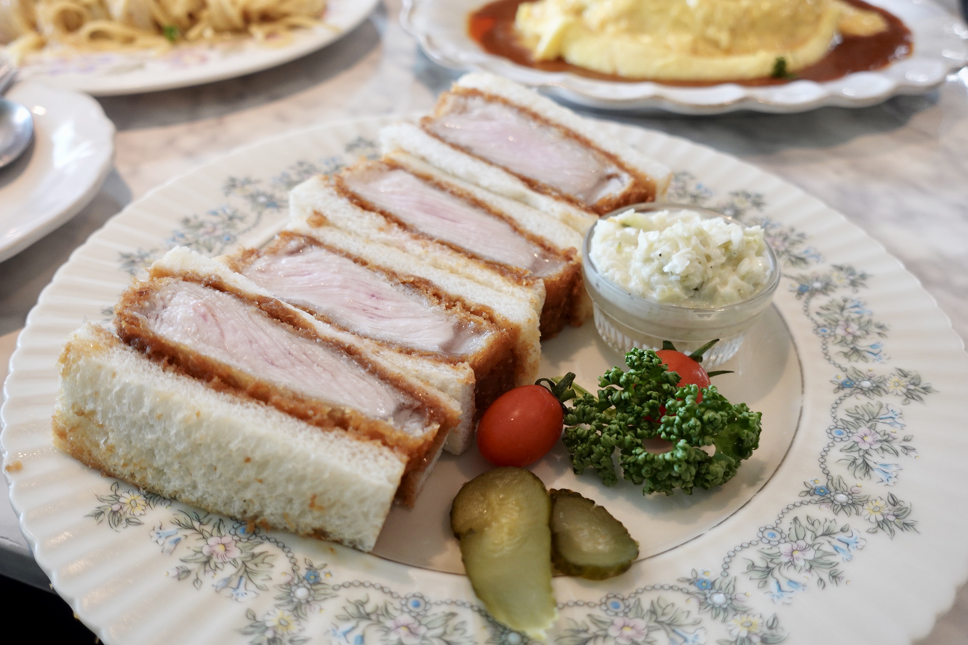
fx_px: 941
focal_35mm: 35
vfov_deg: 37.9
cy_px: 322
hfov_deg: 54.4
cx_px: 484
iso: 320
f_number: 2.8
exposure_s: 1/40
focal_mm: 13.4
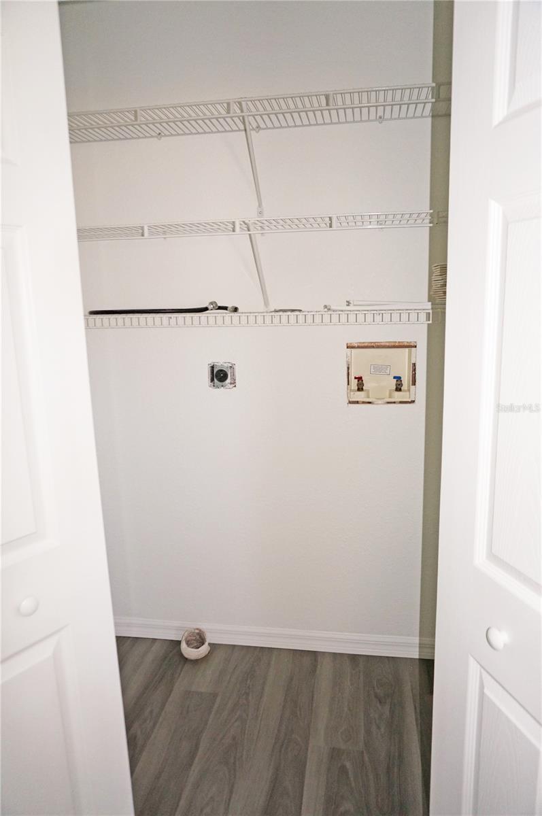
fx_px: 543
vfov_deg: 73.8
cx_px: 271
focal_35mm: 24
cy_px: 408
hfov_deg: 53.0
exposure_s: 1/160
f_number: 4
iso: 800
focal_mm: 16
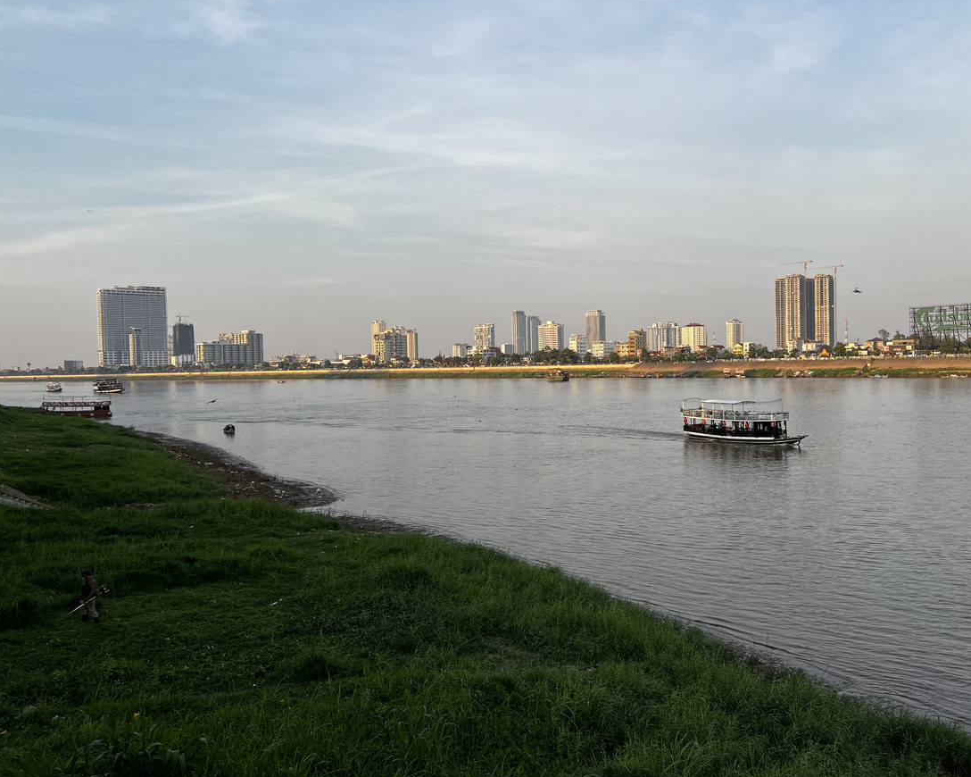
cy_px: 383
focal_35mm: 28
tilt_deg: -1.7
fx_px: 805
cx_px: 532
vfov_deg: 51.5
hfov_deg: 62.1
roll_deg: +1.8
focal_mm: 5.7
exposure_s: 1/1869
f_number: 1.5
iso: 50
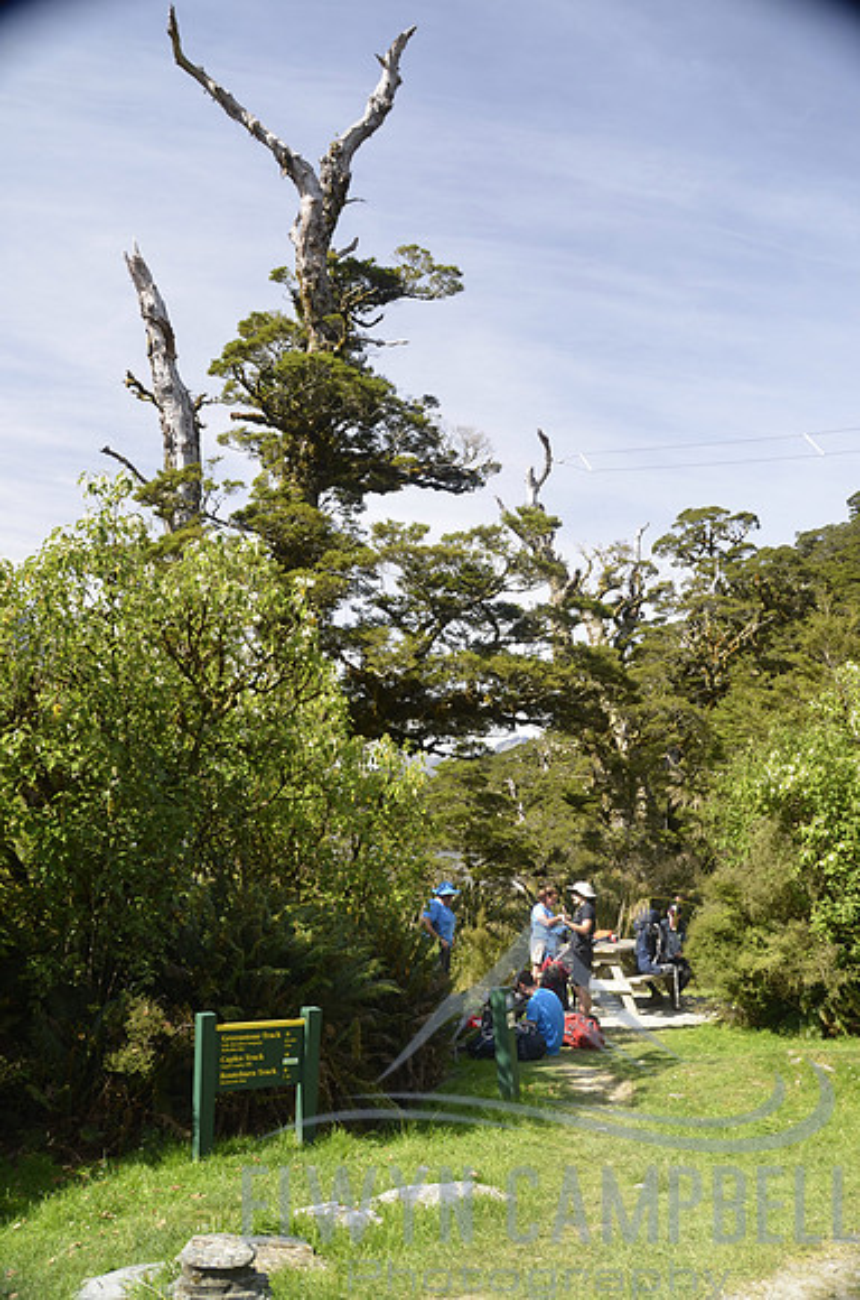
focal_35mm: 27
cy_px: 650
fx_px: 972
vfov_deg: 67.5
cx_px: 430
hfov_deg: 47.7
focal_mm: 18
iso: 220
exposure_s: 1/125
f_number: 5.6
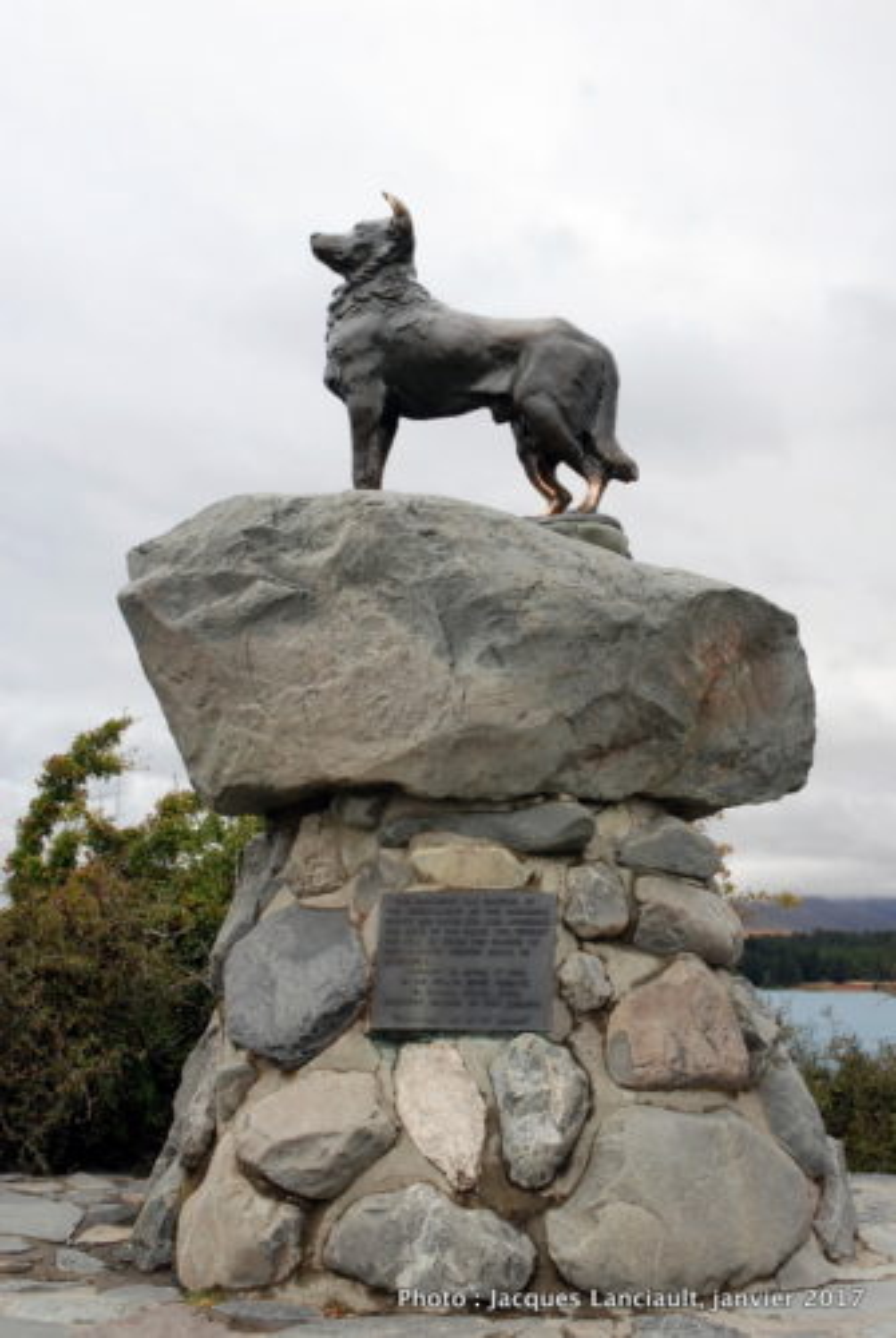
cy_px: 669
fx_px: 1507
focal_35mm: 40
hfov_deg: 33.1
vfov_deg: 47.9
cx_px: 448
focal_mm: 27
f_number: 10
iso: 640
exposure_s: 1/250
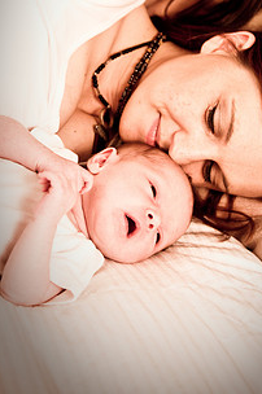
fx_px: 777
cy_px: 105
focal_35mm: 71
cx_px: 168
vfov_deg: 28.1
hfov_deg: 19.1
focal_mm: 32
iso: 200
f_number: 2.8
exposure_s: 1/40
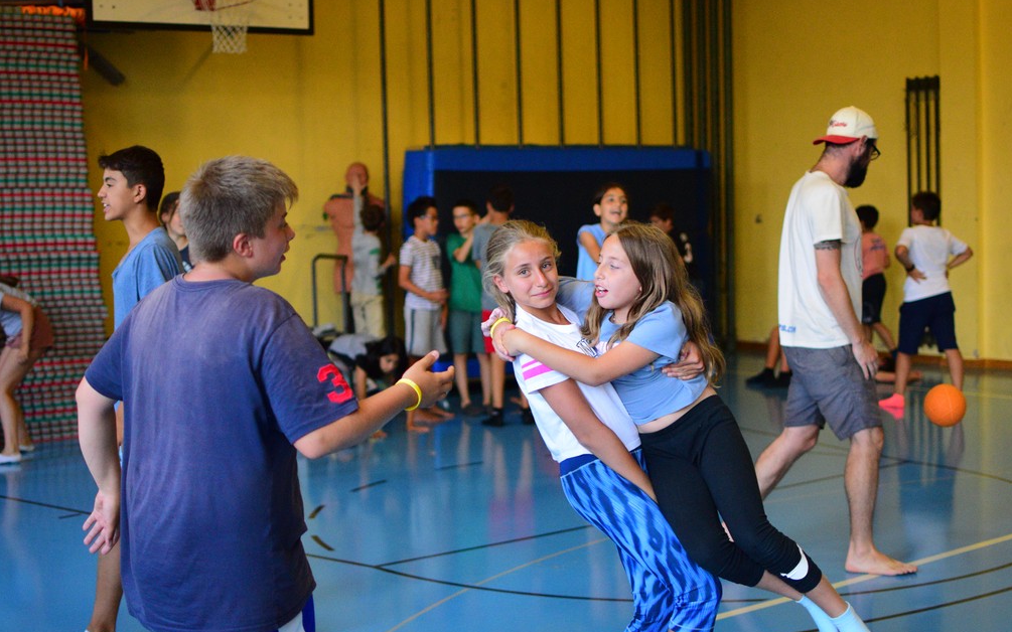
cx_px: 498
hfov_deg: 37.2
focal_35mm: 55
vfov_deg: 23.8
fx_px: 1504
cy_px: 323
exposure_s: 1/640
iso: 3200
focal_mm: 35
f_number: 1.8
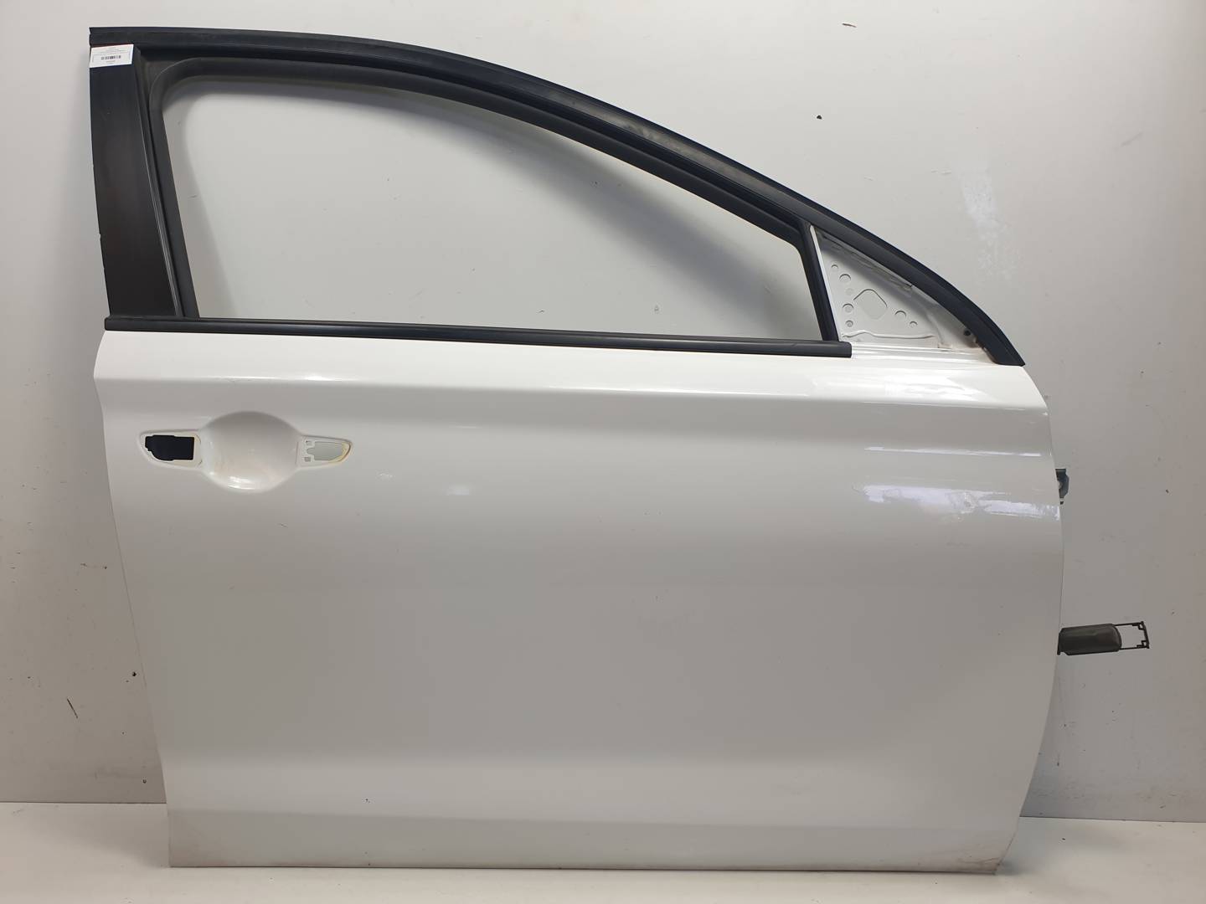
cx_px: 603
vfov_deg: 53.1
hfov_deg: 67.3
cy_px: 452
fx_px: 906
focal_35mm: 26
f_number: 2.4
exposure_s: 1/100
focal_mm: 4.3
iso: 50
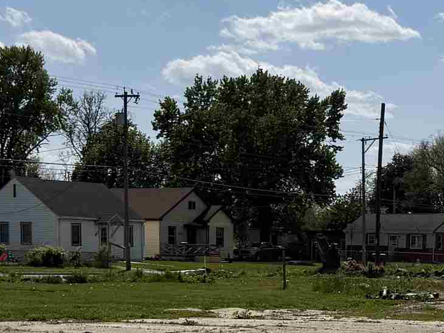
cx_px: 316
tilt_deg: -5.6
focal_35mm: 101
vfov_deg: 14.2
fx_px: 1295
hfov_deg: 19.4
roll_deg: -0.5
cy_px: 387
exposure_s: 1/10309
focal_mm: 6.76
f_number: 1.78
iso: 80
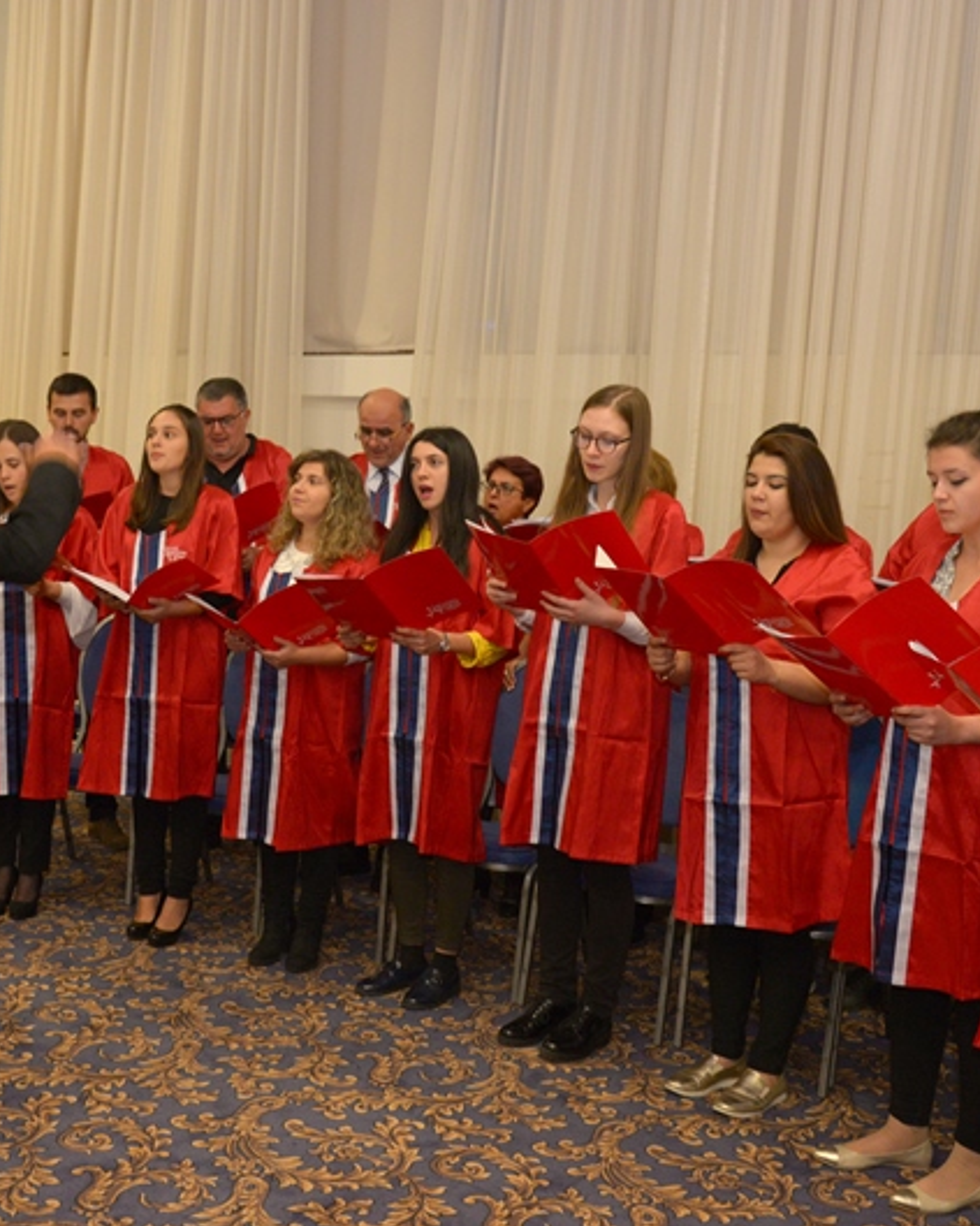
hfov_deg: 34.0
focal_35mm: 44
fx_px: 1596
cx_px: 375
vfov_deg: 42.0
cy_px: 615
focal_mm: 31
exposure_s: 1/40
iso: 2000
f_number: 5.6
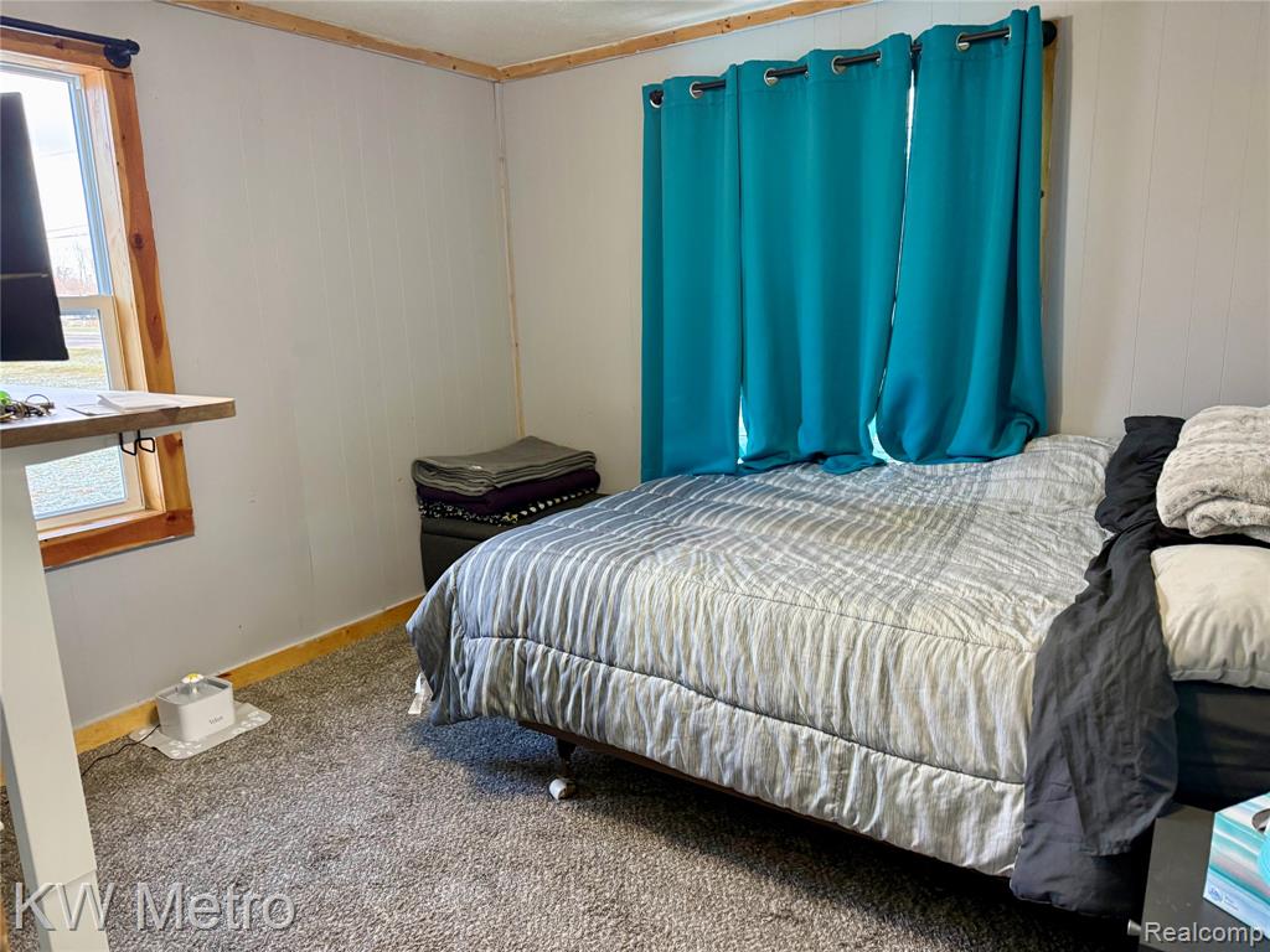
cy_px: 476
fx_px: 881
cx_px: 635
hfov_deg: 71.6
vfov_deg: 56.8
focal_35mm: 24
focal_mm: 6.76
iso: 320
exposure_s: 1/120
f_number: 1.8
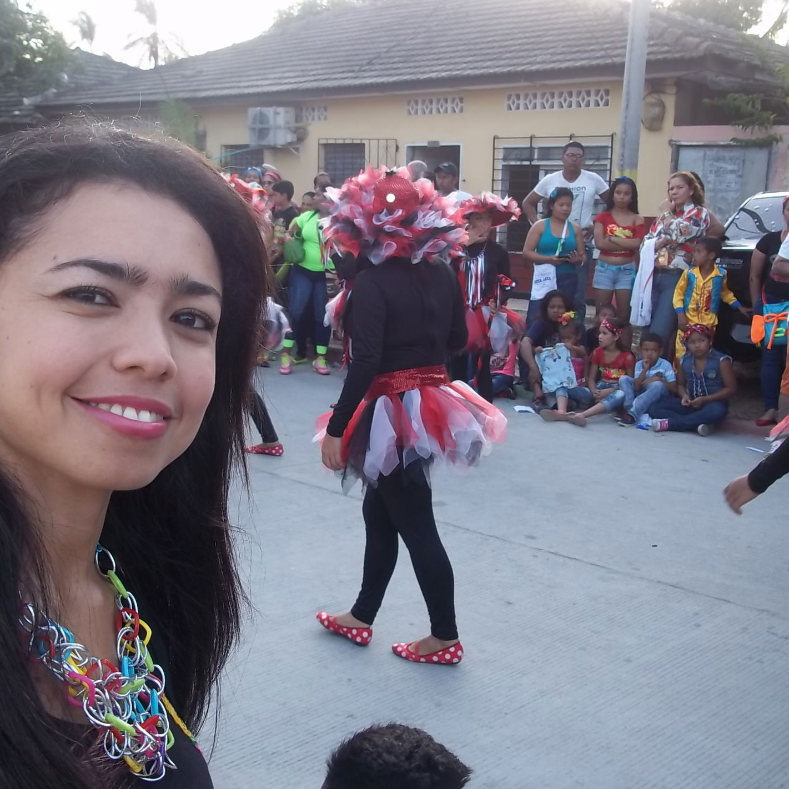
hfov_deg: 39.0
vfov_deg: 39.2
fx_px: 1109
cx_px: 318
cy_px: 394
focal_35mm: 43
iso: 80
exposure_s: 1/80
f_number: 3.1
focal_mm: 6.5
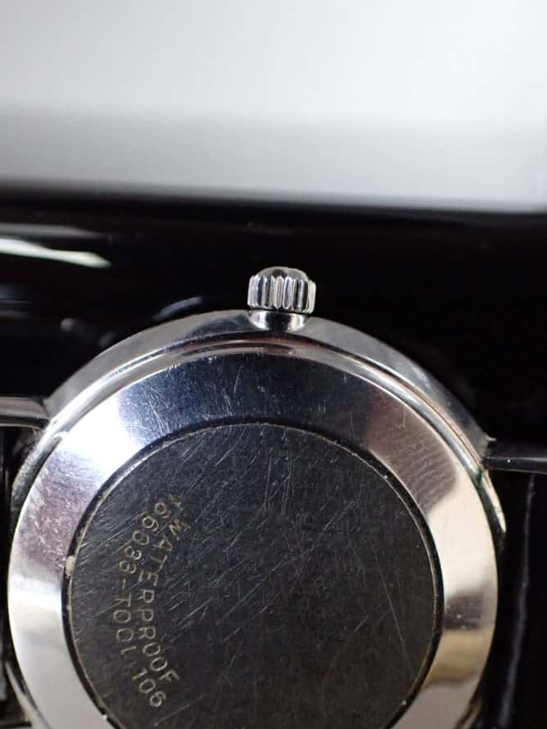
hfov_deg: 33.6
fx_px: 906
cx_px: 262
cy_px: 509
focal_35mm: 43
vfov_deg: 43.0
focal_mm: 5.4
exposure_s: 1/30
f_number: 2.3
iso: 800
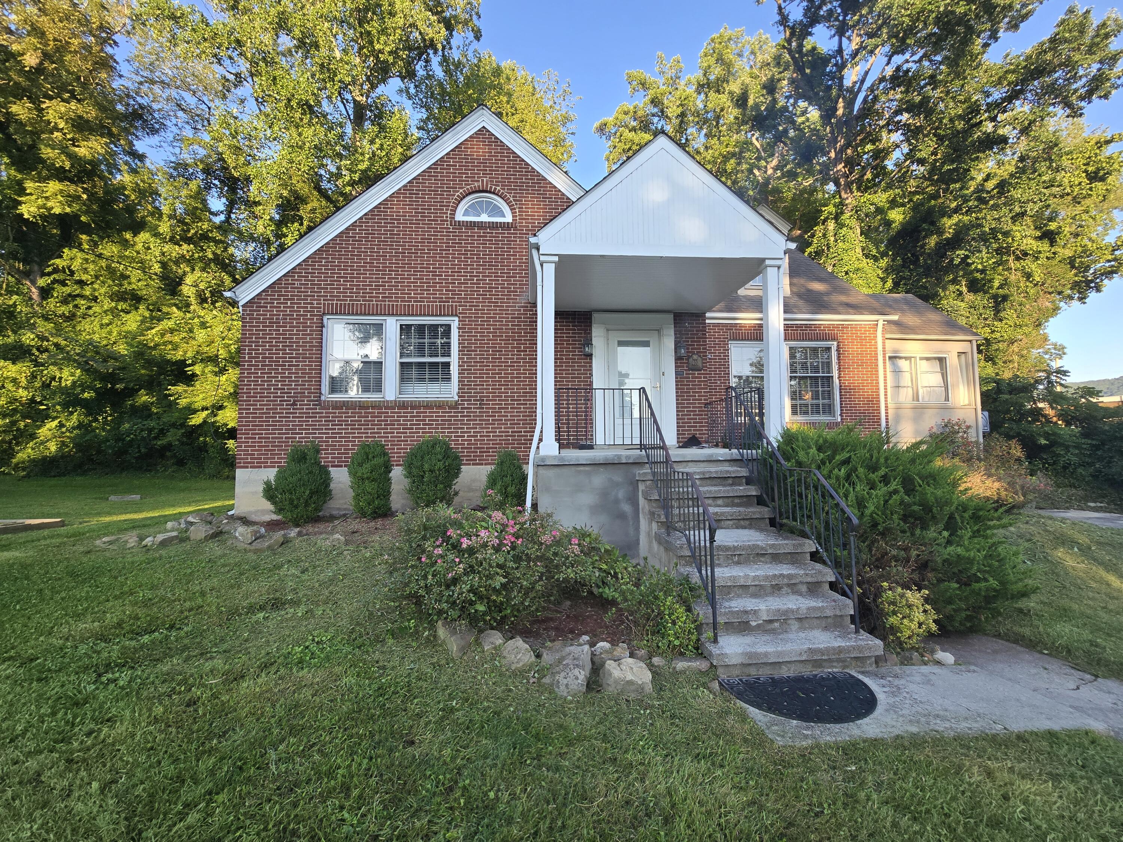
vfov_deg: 89.9
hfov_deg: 106.2
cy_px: 421
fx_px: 422
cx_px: 562
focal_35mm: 13
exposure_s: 1/277
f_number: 2.2
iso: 50
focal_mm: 2.2
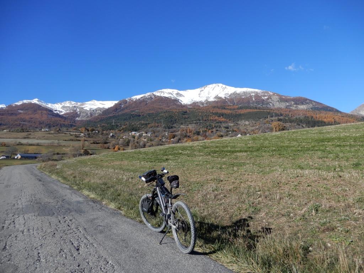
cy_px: 136
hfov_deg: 71.6
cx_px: 182
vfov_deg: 56.8
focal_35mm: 24
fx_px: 252
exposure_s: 1/1000
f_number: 3.4
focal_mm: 4.3
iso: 80
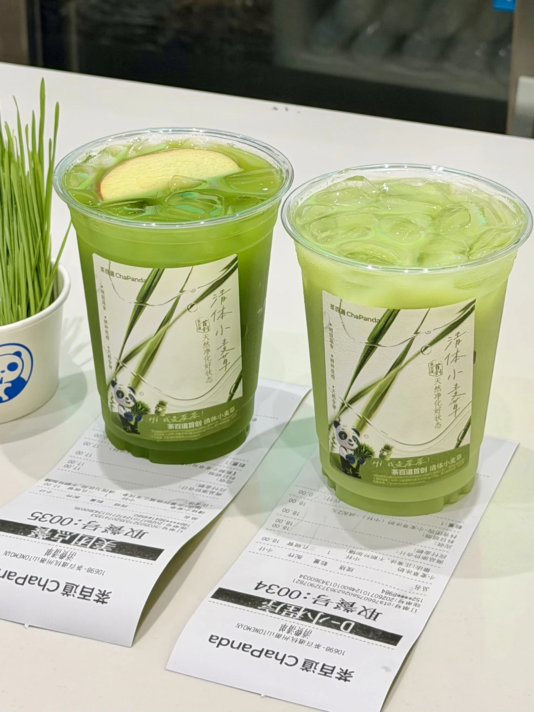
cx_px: 267
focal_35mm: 48
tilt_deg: -24.3
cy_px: 356
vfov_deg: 39.7
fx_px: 987
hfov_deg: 30.3
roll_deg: -0.8
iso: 64
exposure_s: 1/125
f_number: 1.78
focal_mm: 6.76
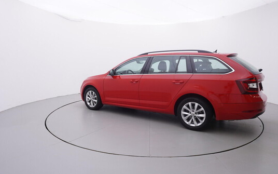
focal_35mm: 24
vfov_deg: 52.0
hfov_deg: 75.9
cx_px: 138
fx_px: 178
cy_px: 85
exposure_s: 1/80
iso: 200
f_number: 5
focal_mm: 15
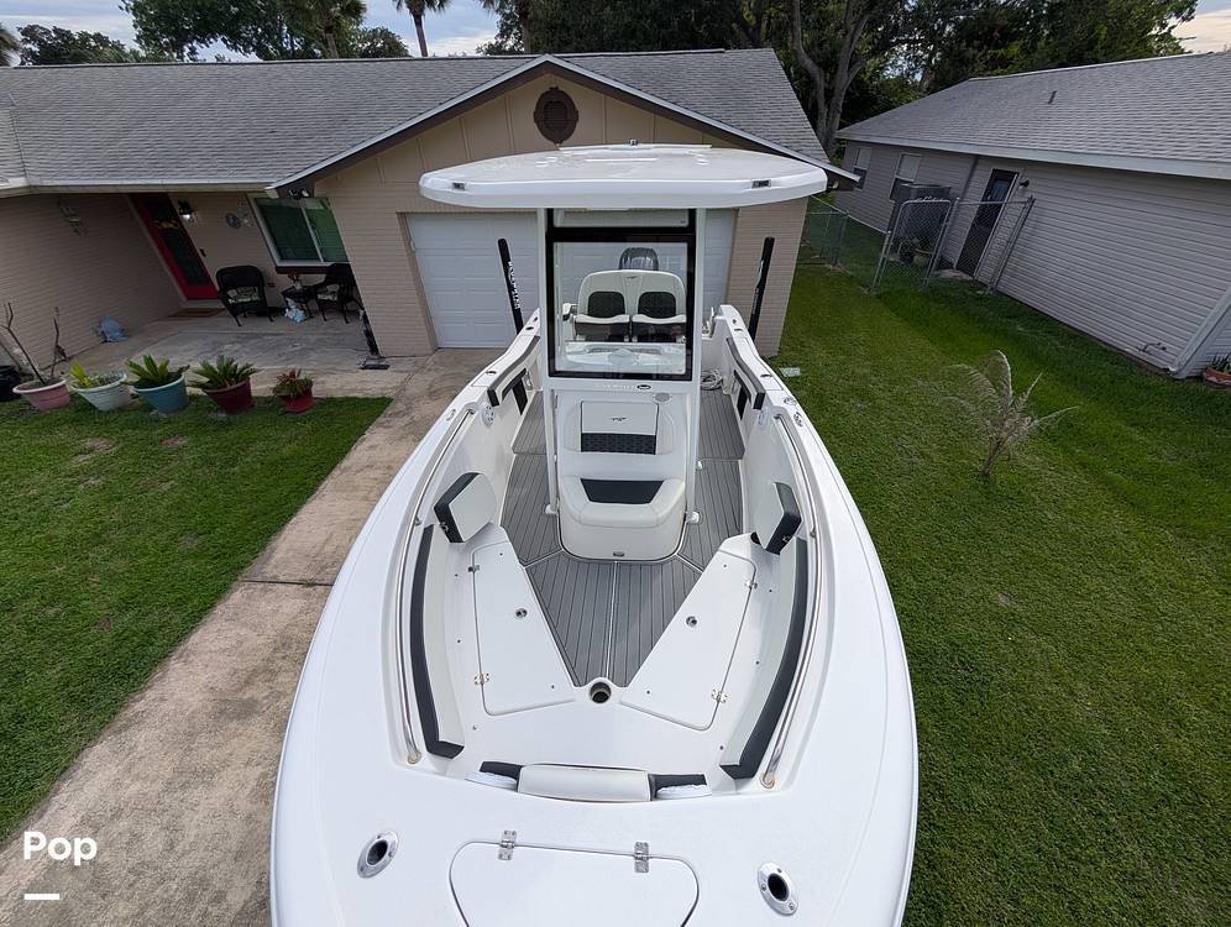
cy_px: 464
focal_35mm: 12
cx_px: 616
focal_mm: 2.02
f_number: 1.7
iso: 56
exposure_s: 1/2545
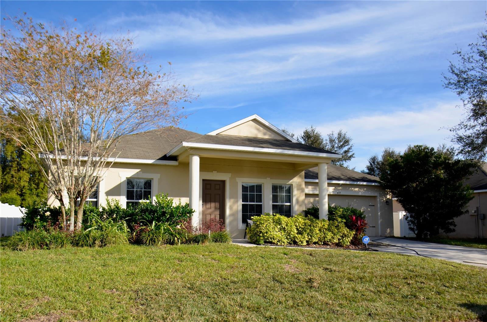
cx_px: 244
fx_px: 364
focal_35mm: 27
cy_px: 161
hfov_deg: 67.5
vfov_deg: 47.7
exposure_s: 1/250
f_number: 7.1
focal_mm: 18
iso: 100
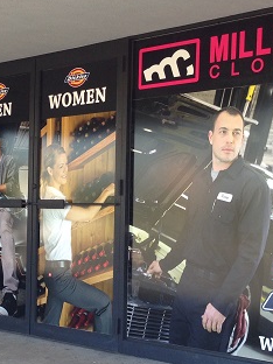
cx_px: 24
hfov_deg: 19.5
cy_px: 209
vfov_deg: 26.3
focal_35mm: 74
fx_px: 778
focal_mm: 4.12
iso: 50
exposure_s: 1/128
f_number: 2.4
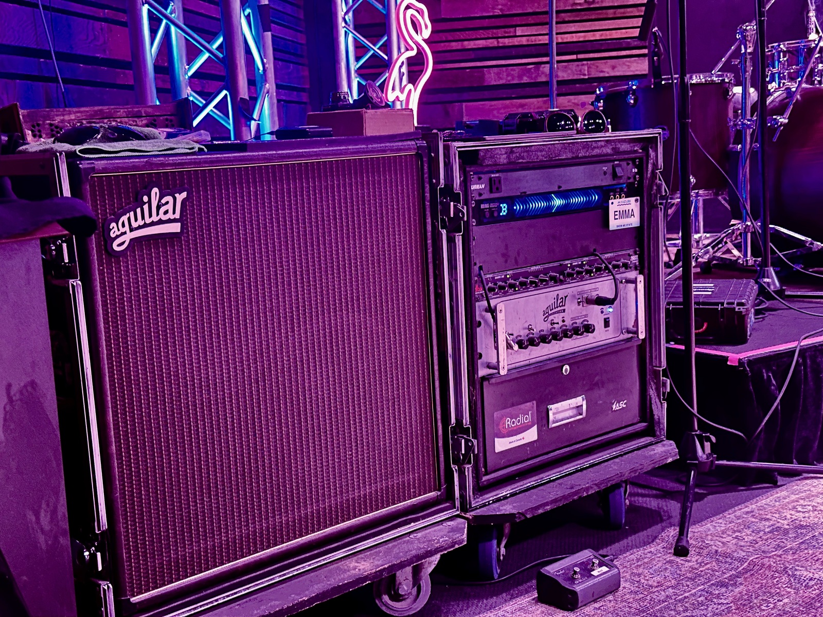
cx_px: 412
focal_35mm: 48
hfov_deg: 39.7
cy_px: 308
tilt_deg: -9.7
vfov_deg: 30.3
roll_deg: +3.0
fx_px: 1141
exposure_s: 1/15
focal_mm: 6.86
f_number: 1.78
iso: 320
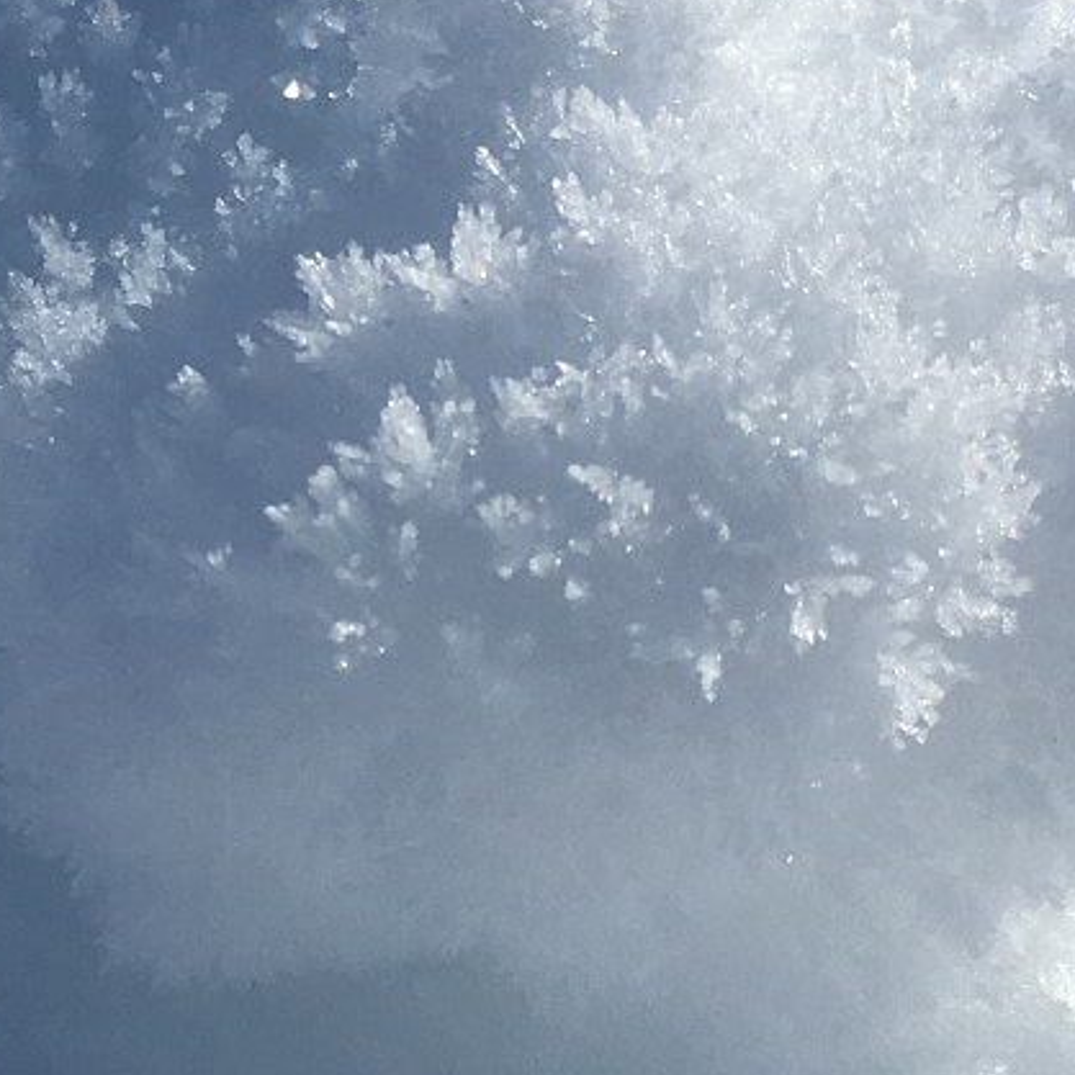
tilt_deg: -51.4
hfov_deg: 17.7
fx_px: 3443
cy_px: 519
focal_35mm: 98
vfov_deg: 17.7
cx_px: 378
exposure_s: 1/3663
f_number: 2.2
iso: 25
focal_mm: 4.15
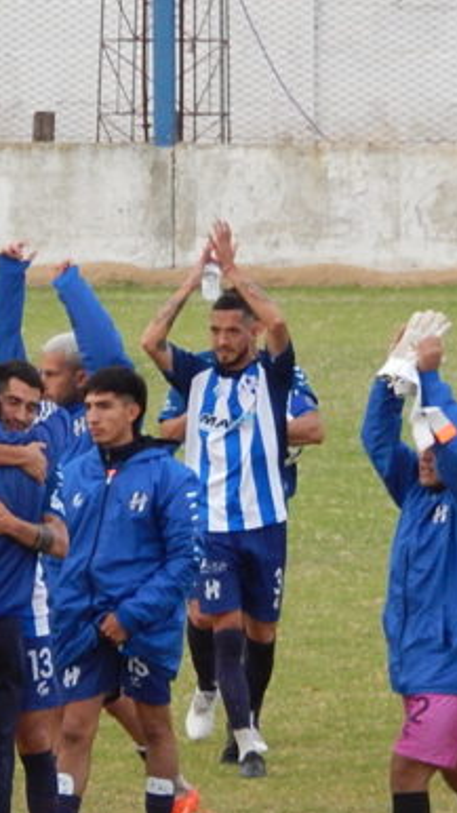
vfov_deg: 3.1
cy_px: 453
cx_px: -171
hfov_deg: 1.8
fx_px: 14871
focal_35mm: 690
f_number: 5.7
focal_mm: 56.5
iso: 400
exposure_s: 1/160
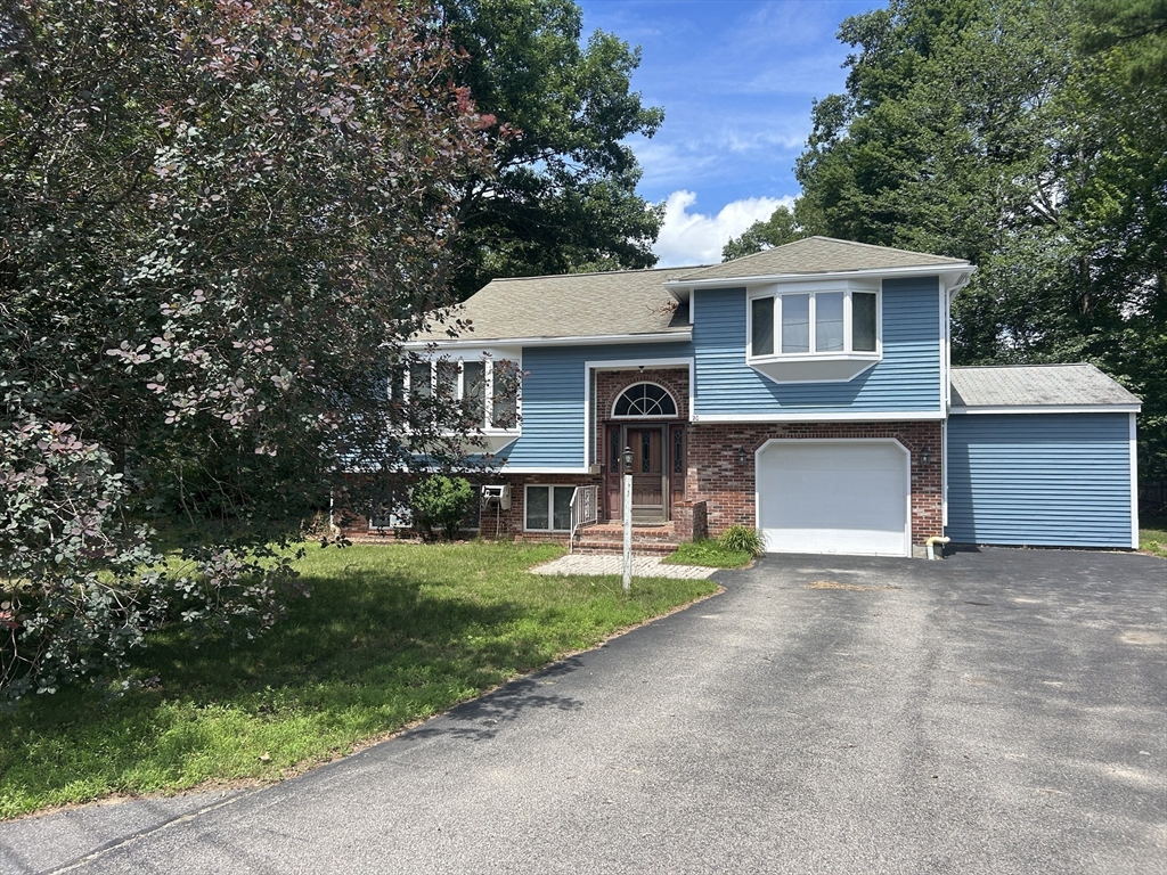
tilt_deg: +1.8
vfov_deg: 53.1
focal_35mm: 26
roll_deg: -0.3
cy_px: 438
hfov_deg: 67.3
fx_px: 877
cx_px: 584
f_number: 1.5
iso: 50
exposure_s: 1/2632
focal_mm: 5.7
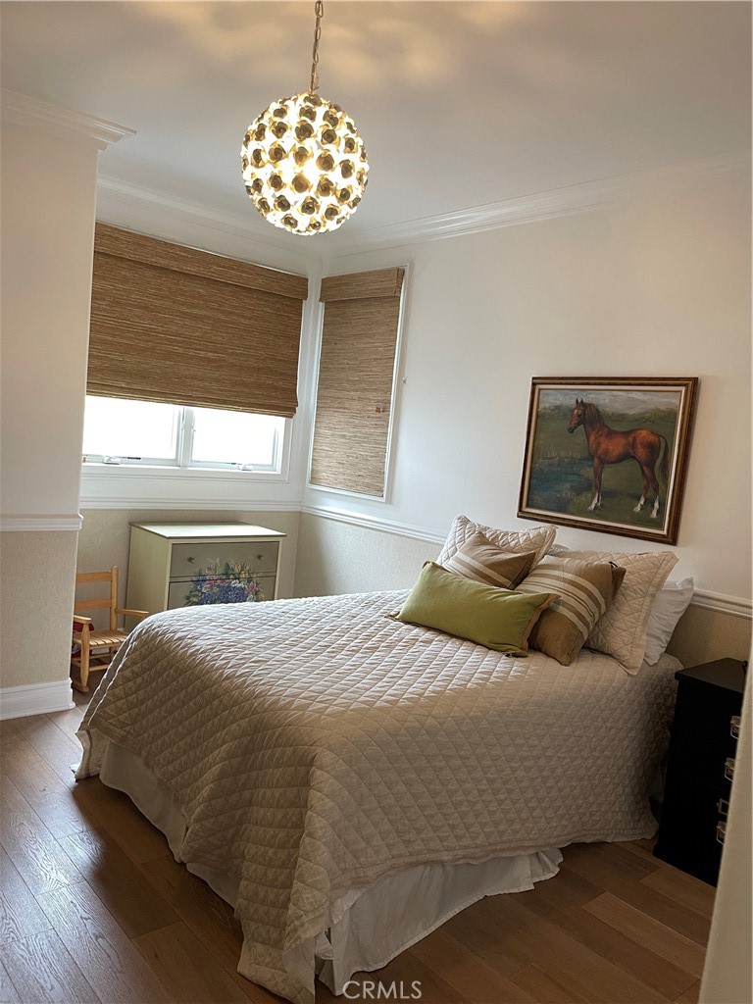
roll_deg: -5.5
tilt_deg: -3.6
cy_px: 502
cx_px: 376
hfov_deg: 53.1
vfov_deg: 67.3
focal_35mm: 26
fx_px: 754
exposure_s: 1/60
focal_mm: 5.1
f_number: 1.6
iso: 125
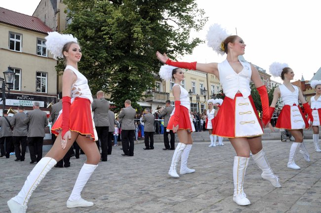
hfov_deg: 67.4
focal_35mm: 27
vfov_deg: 47.8
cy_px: 106
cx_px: 160
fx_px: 241
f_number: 13
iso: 640
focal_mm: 18
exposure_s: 1/60
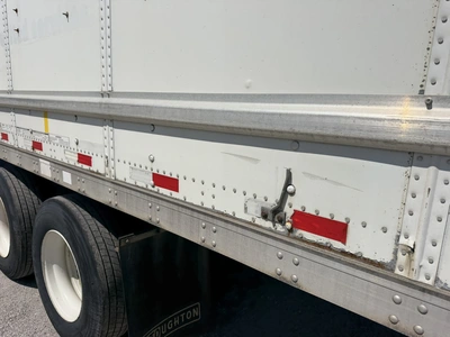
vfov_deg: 56.8
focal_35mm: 24
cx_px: 225
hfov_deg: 71.6
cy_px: 168
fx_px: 312
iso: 80
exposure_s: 1/14286
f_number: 1.78
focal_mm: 6.76
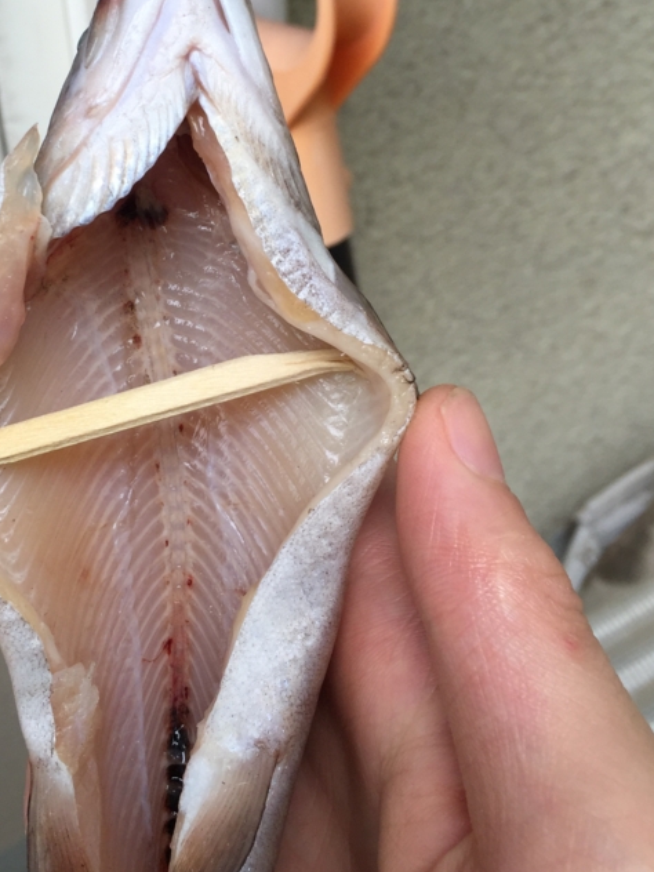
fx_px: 1184
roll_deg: +6.2
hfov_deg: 30.3
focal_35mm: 47
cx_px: 155
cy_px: 281
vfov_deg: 39.9
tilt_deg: -32.8
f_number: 2.2
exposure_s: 1/258
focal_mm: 4.15
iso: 32
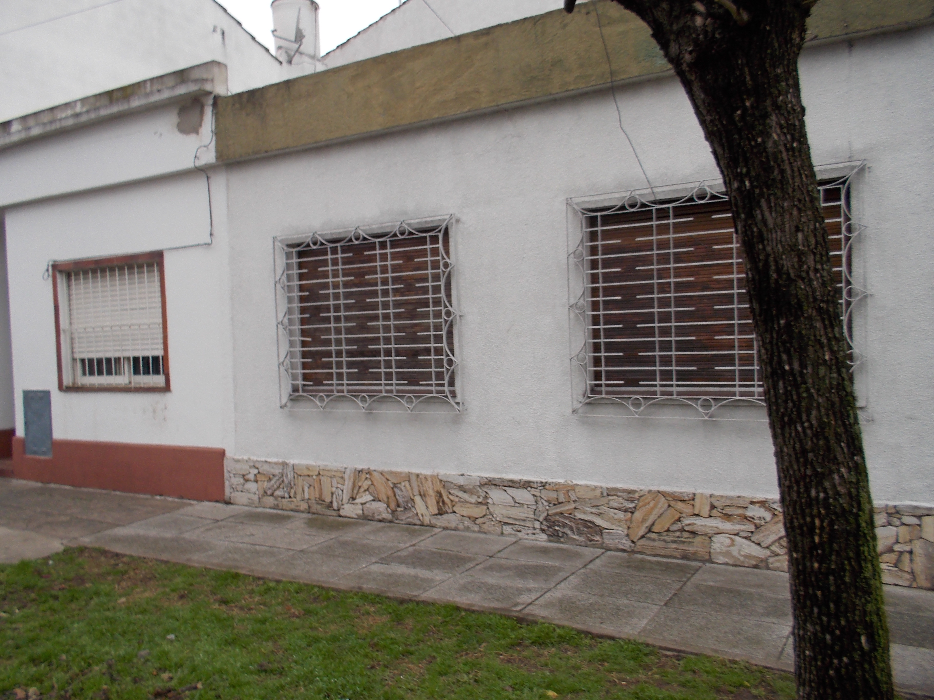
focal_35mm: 29
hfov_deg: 61.7
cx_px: 467
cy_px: 350
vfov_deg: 48.2
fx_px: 782
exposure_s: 1/125
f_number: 3.3
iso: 80
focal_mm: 4.1
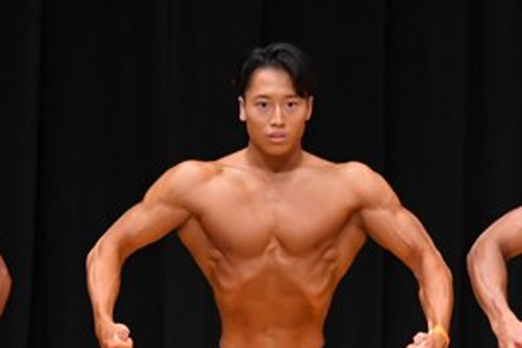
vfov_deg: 2.0
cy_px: 396
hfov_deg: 3.0
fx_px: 9941
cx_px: 145
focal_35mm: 686
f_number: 5.6
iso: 4000
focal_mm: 180
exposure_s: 1/400
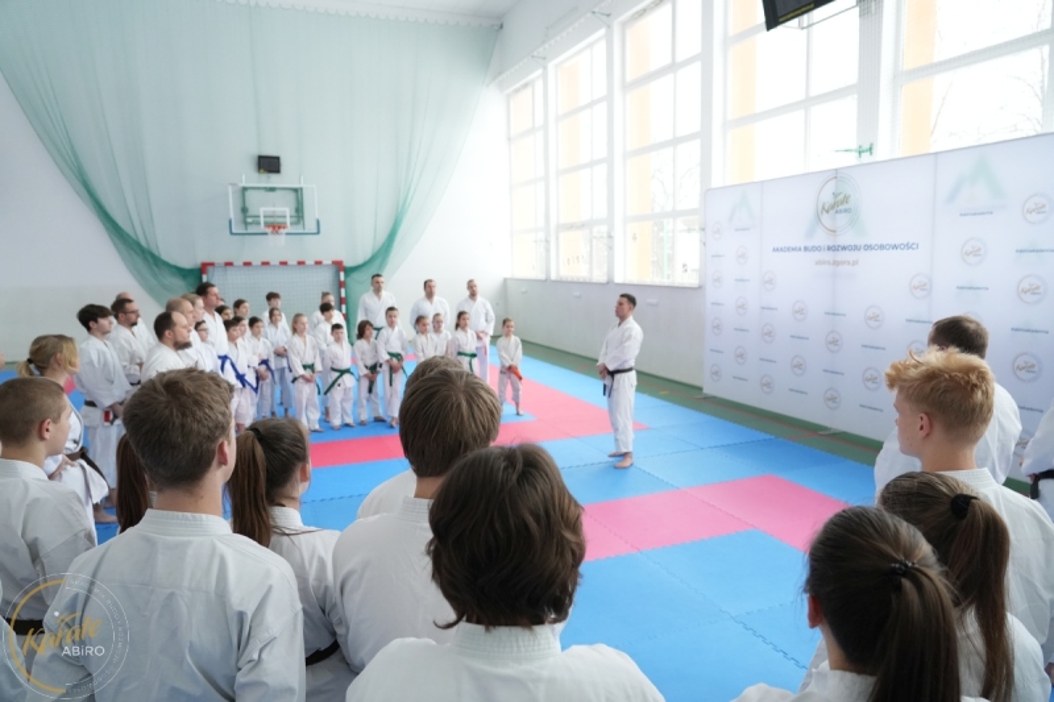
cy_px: 351
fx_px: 702
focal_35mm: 24
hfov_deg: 73.8
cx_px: 527
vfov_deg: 53.1
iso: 3200
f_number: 4
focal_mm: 24
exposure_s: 1/320
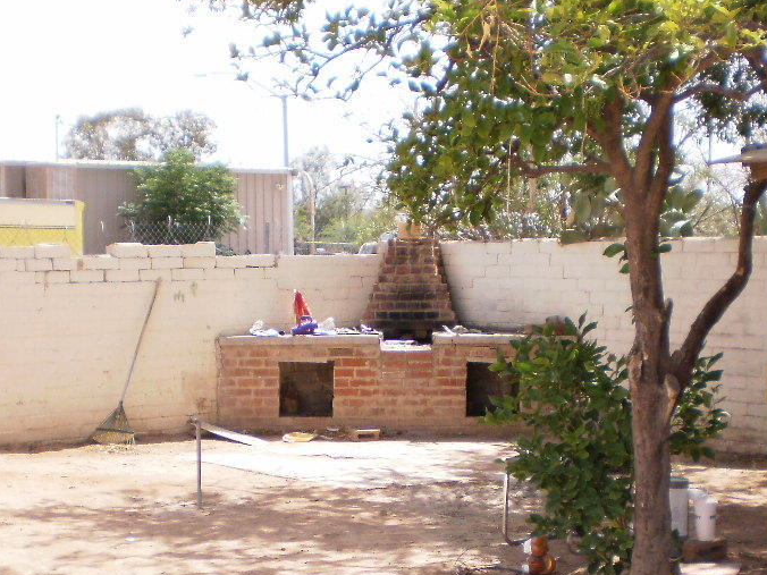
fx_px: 1595
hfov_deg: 27.0
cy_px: 498
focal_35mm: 72
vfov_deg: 20.1
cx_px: 361
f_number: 3.1
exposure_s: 1/800
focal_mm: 6.3
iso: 100
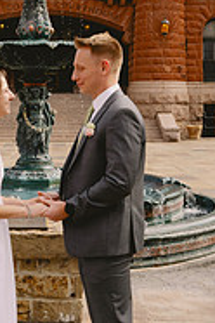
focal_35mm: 75
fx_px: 672
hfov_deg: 18.0
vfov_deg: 27.0
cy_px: 144
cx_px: 33
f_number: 5.6
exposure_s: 1/1600
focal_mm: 31
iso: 500
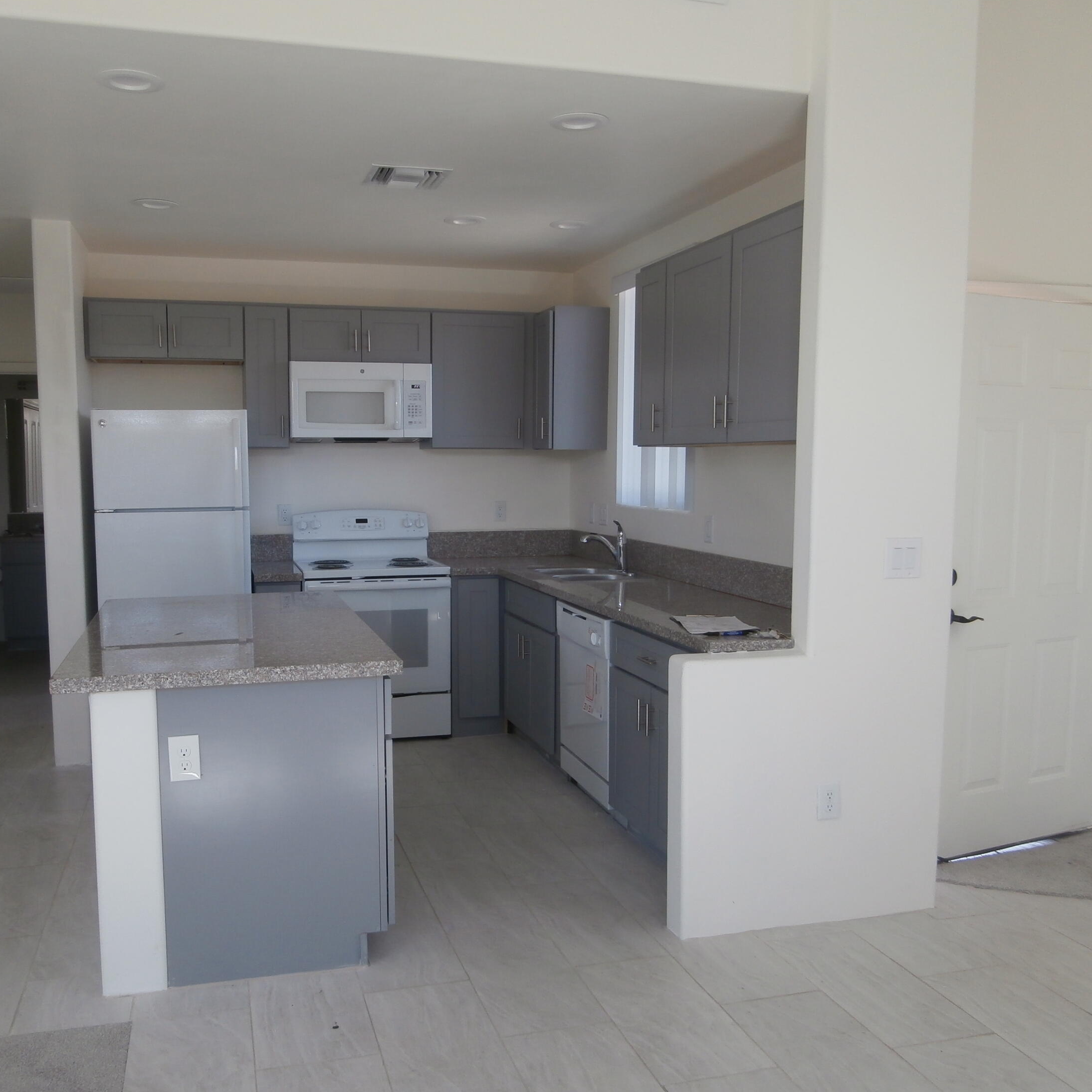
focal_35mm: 29
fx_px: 1035
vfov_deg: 55.6
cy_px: 553
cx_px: 456
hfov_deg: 55.3
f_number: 3
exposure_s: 1/60
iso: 100
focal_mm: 4.2
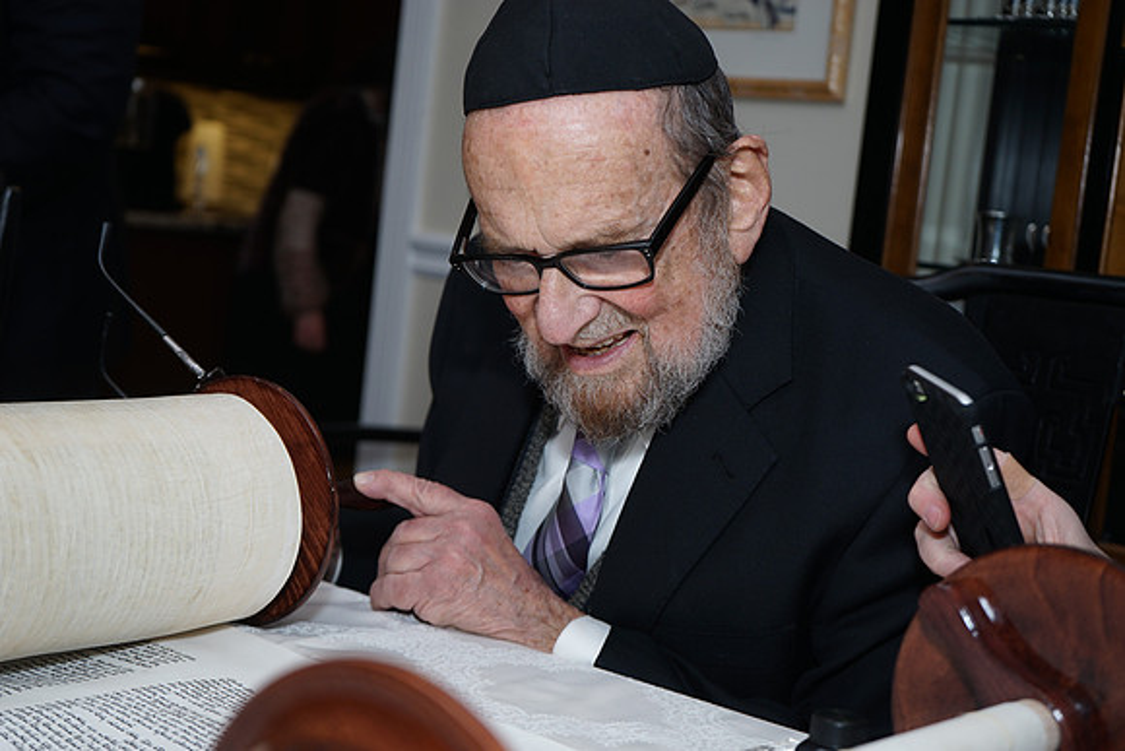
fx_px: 1657
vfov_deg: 25.5
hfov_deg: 37.5
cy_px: 376
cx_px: 562
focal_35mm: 53
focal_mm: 53
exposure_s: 1/100
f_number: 5.6
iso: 250
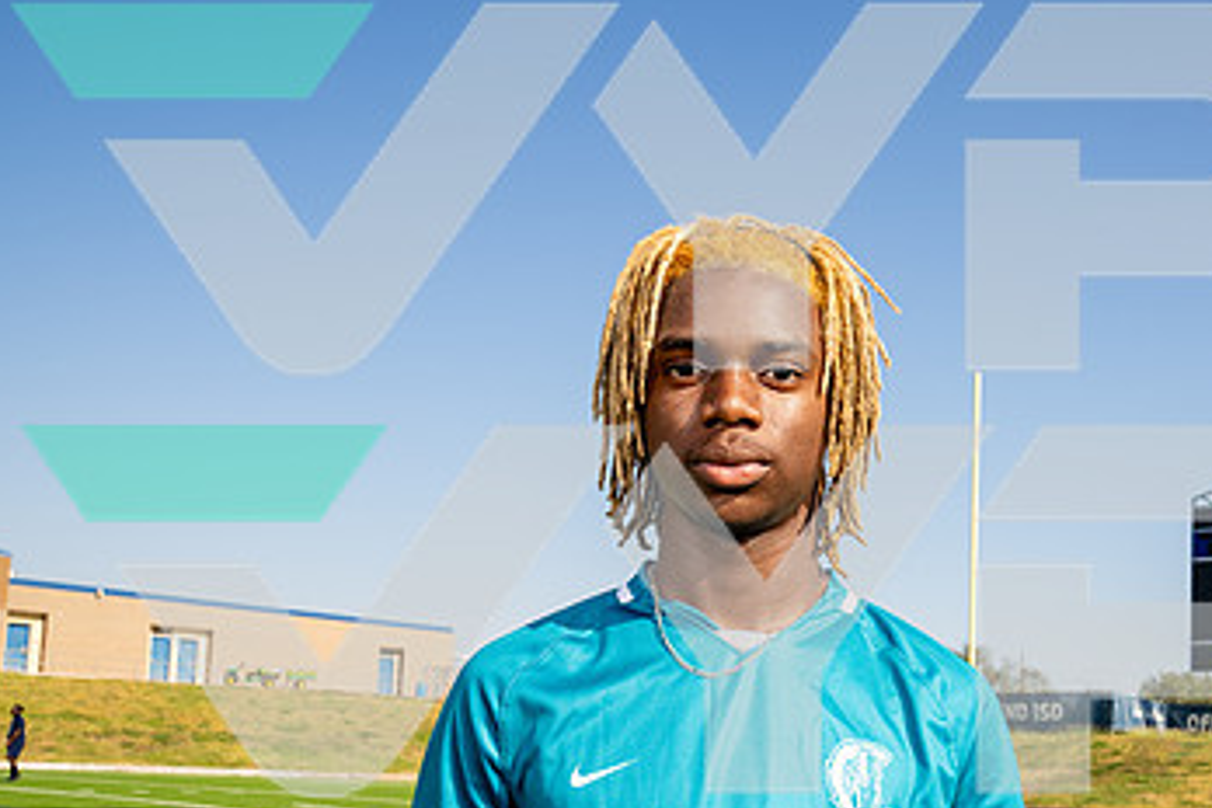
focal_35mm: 40
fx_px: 1347
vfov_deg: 32.7
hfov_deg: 46.7
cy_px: 611
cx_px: 909
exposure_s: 1/125
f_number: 7.1
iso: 50
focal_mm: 24
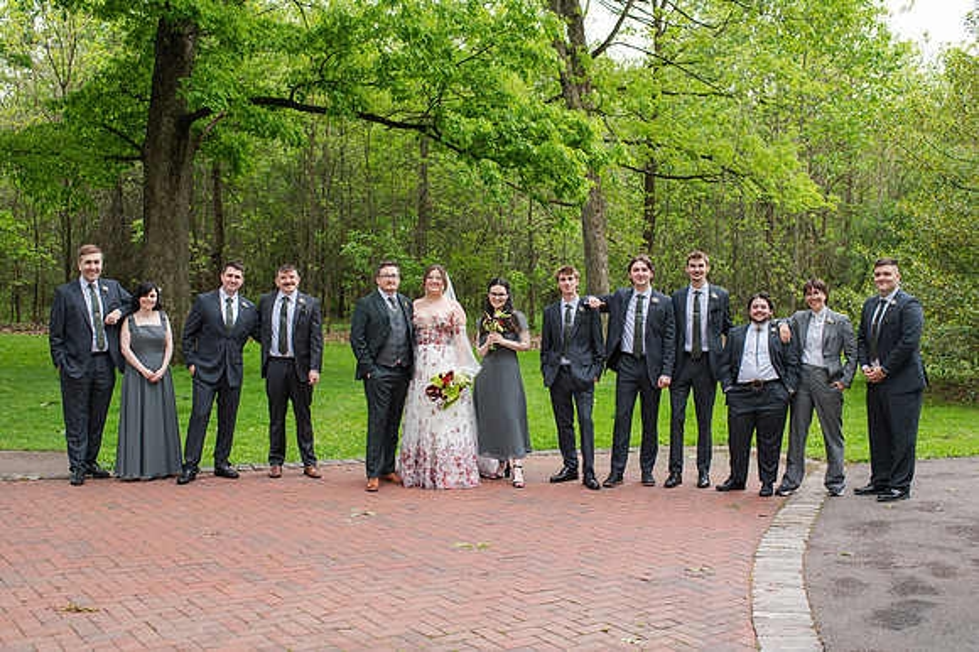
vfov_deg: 32.3
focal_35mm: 41
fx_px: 1126
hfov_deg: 47.0
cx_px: 481
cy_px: 347
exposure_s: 1/320
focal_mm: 35
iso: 125
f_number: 3.5
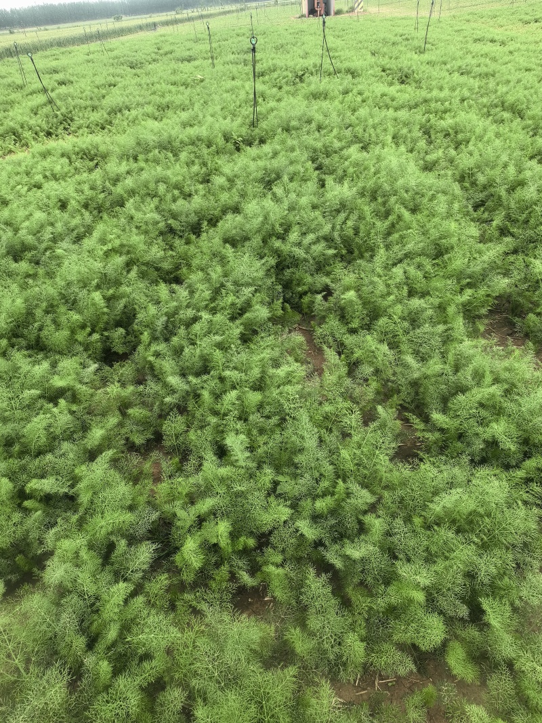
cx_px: 271
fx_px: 480
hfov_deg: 58.9
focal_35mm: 23
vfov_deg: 73.9
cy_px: 362
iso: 50
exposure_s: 1/189
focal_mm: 1.95
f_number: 2.2
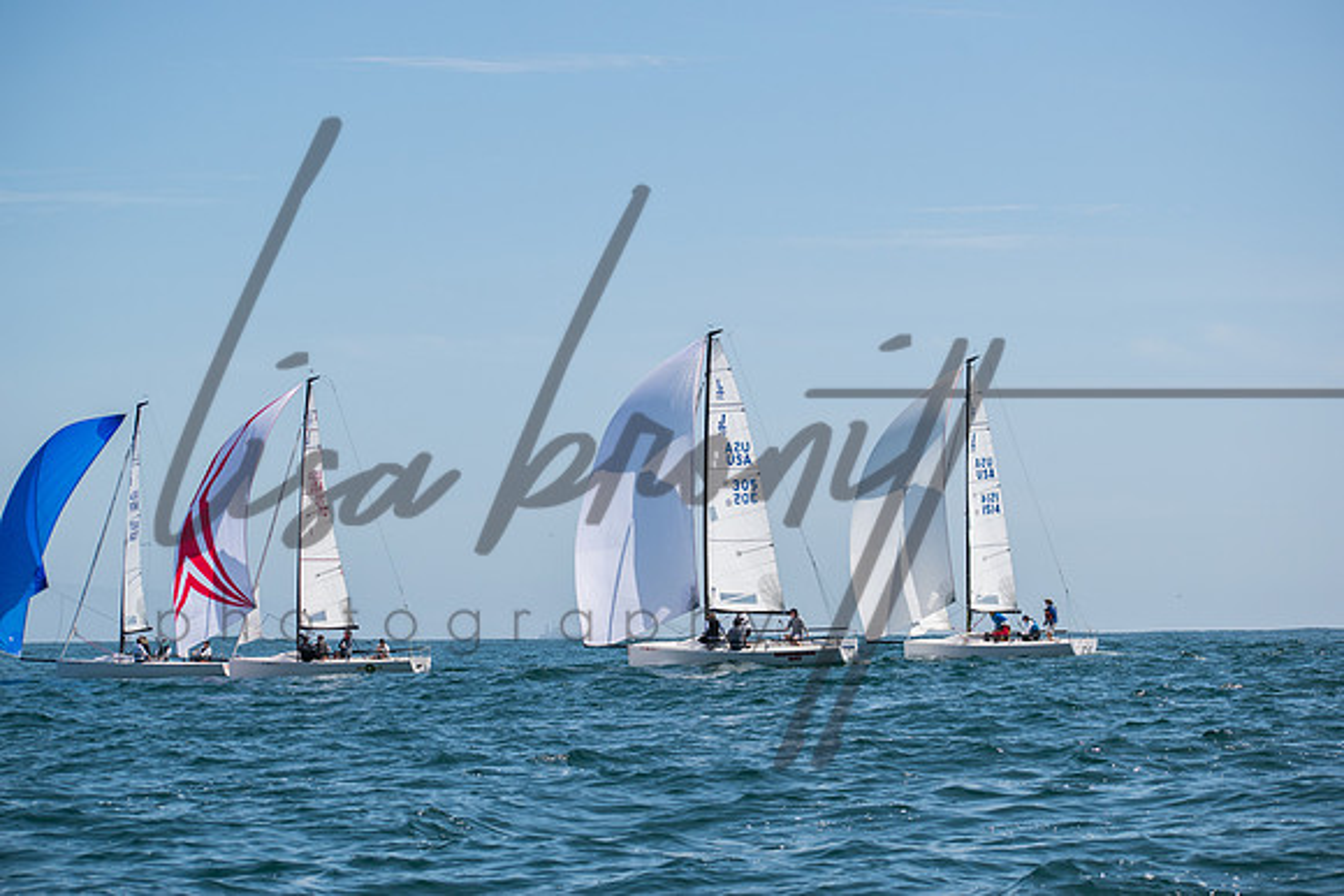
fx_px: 3921
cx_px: 672
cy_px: 448
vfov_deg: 13.0
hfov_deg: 19.5
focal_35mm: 105
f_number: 6.3
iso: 200
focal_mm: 70
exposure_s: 1/1250
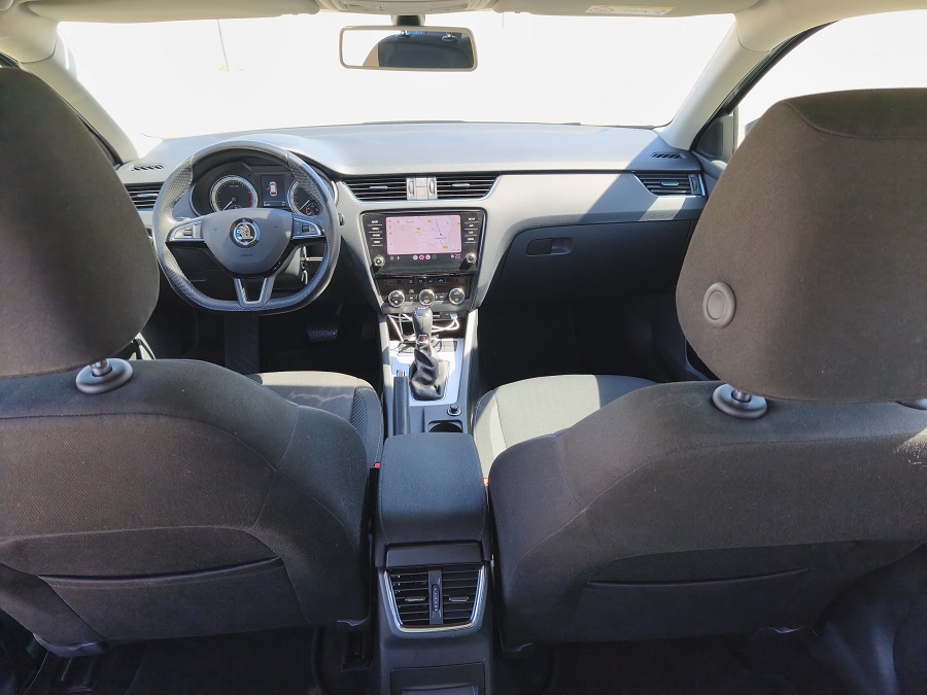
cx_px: 464
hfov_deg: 73.9
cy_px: 348
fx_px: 616
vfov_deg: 58.9
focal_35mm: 23
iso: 50
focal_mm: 5.35
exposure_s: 1/277
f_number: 1.7
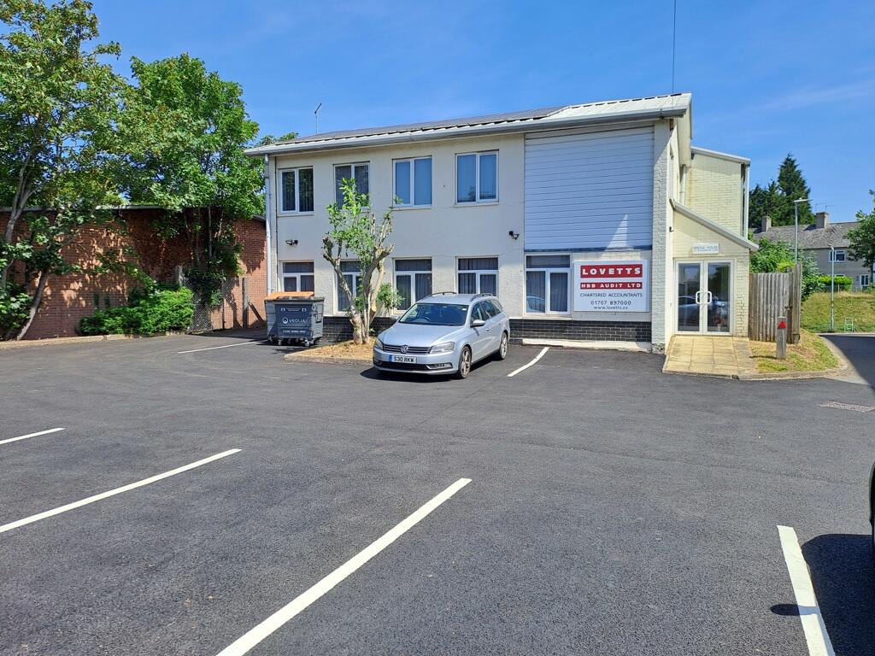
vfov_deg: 54.9
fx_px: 632
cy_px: 328
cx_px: 438
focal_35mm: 25
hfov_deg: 69.4
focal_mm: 4.65
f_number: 1.8
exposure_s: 1/1233
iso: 32
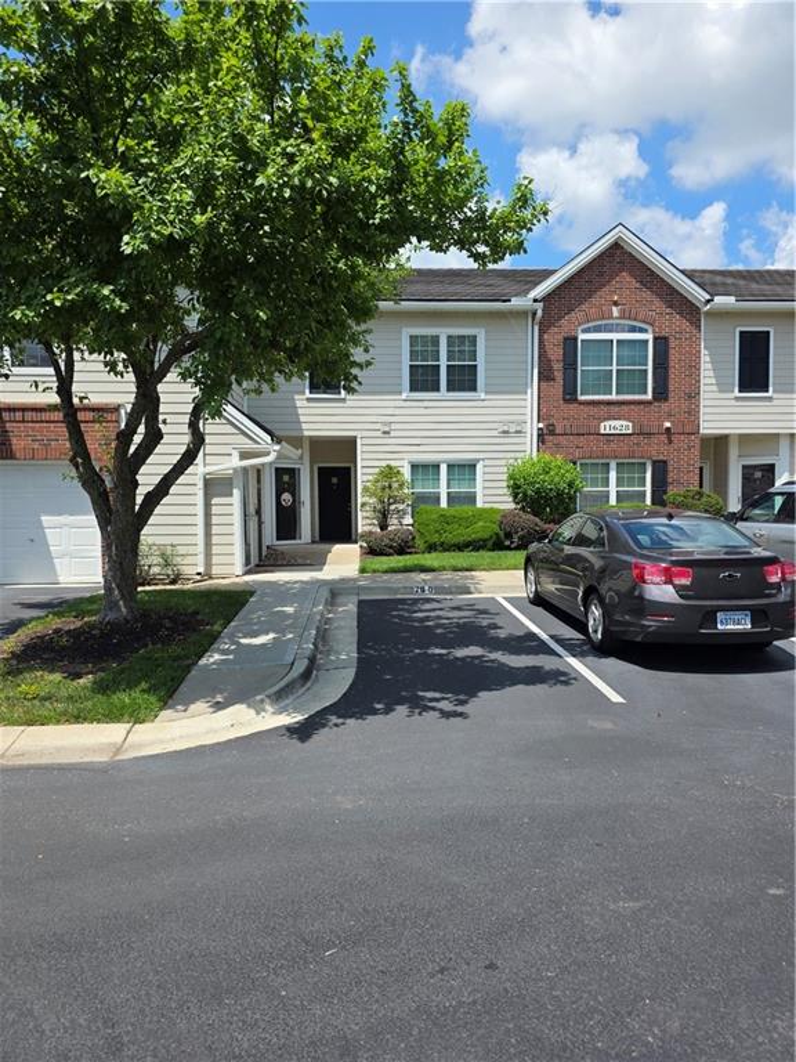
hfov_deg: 58.9
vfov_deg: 73.9
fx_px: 705
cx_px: 398
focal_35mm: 23
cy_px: 531
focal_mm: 6.3
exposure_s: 1/4237
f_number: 1.7
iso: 80
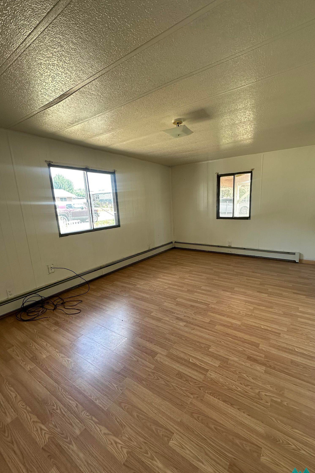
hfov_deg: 77.1
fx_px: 197
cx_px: 172
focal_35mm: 15
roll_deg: +1.1
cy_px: 242
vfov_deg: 100.4
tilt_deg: -11.6
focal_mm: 2.22
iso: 160
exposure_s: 1/99
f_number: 2.2
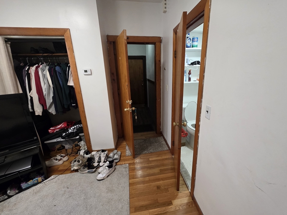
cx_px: 154
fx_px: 116
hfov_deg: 101.9
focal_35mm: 14
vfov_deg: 85.7
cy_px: 108
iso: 400
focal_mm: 2.2
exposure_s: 1/60
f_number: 1.9
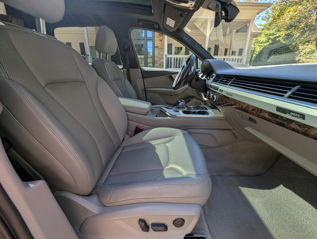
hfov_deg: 110.5
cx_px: 158
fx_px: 110
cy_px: 120
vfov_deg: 94.6
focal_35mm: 12
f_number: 1.7
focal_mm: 2.02
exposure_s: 1/348
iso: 47
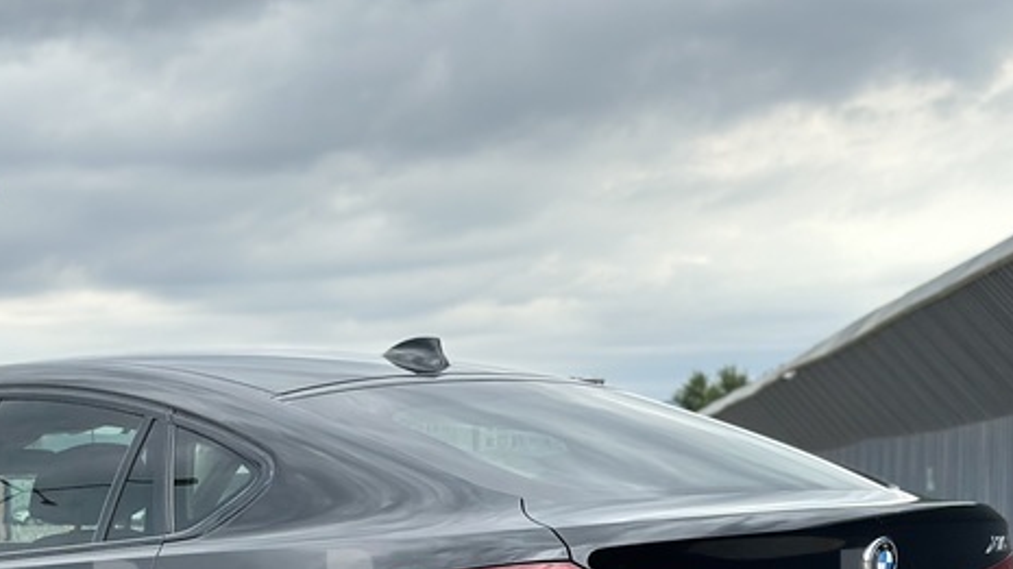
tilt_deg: -3.5
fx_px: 2416
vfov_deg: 13.2
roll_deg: +0.9
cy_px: 617
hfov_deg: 23.5
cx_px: 288
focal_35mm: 90
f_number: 1.78
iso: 80
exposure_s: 1/1848
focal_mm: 6.86
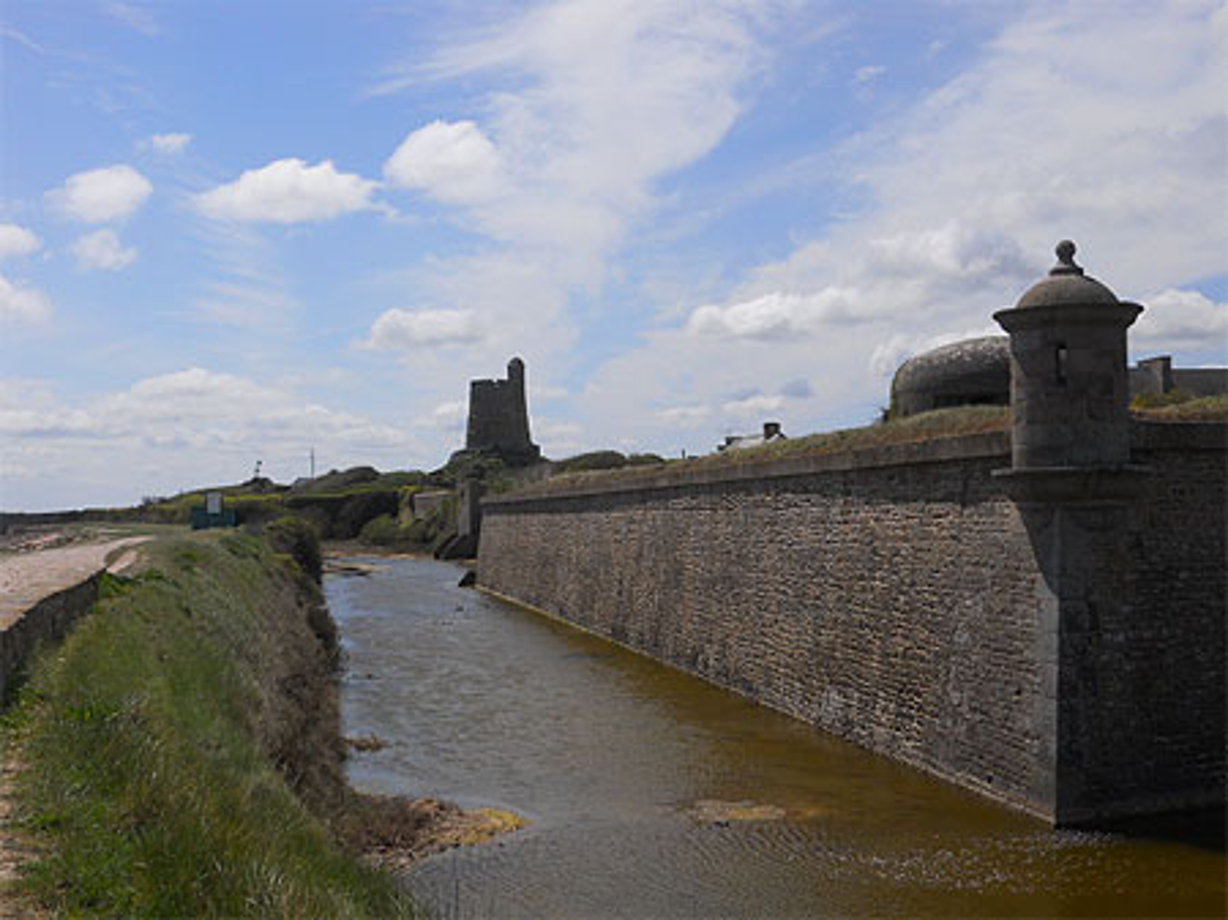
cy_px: 460
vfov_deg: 35.1
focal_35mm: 41
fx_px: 1454
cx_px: 614
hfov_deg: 45.8
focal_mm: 7.3
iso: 80
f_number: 6.4
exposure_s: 1/500
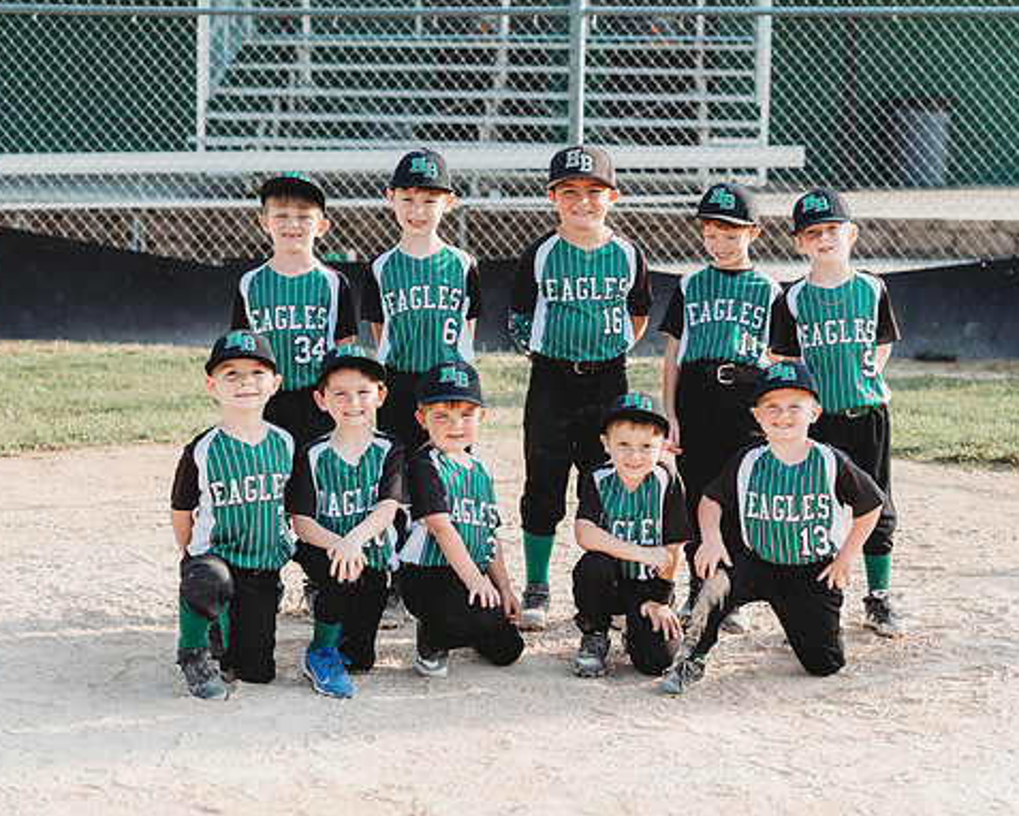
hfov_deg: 19.7
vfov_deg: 15.9
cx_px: 587
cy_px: 411
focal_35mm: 97
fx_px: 2927
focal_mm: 85
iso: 320
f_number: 4.5
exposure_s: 1/1000
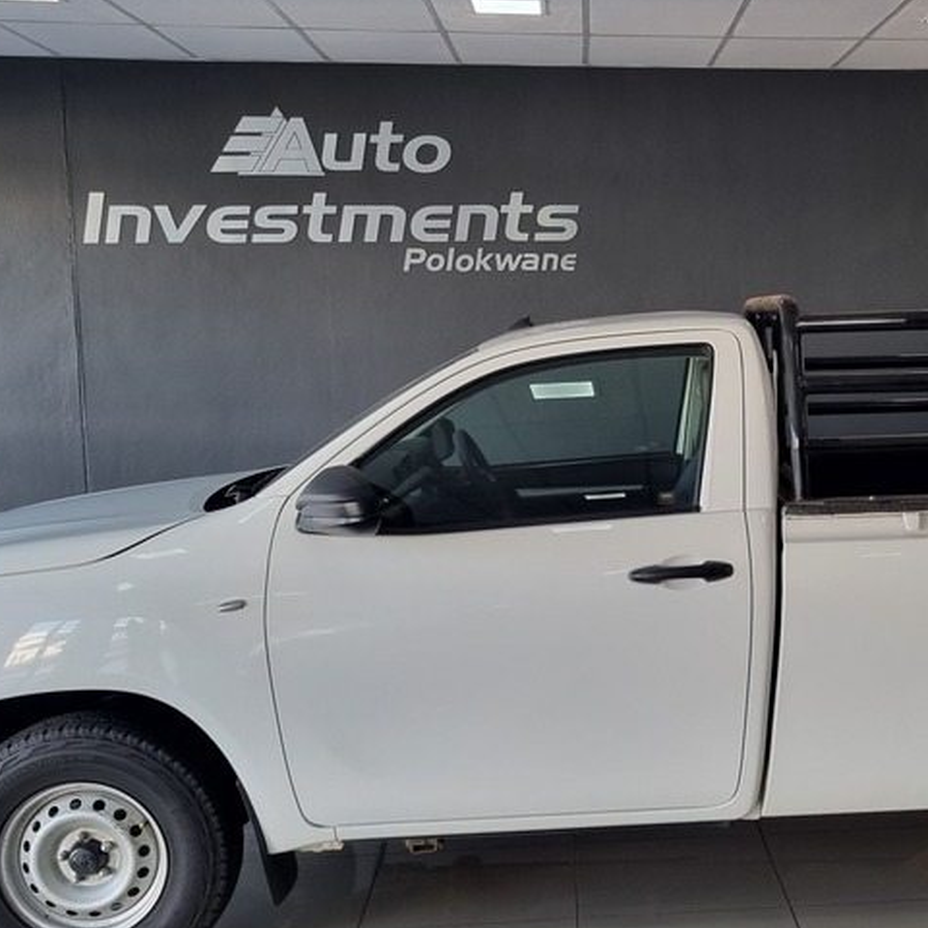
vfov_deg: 34.7
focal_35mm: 49
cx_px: 715
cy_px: 481
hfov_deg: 33.8
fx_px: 1486
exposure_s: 1/100
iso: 64
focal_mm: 5.4
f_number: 1.8
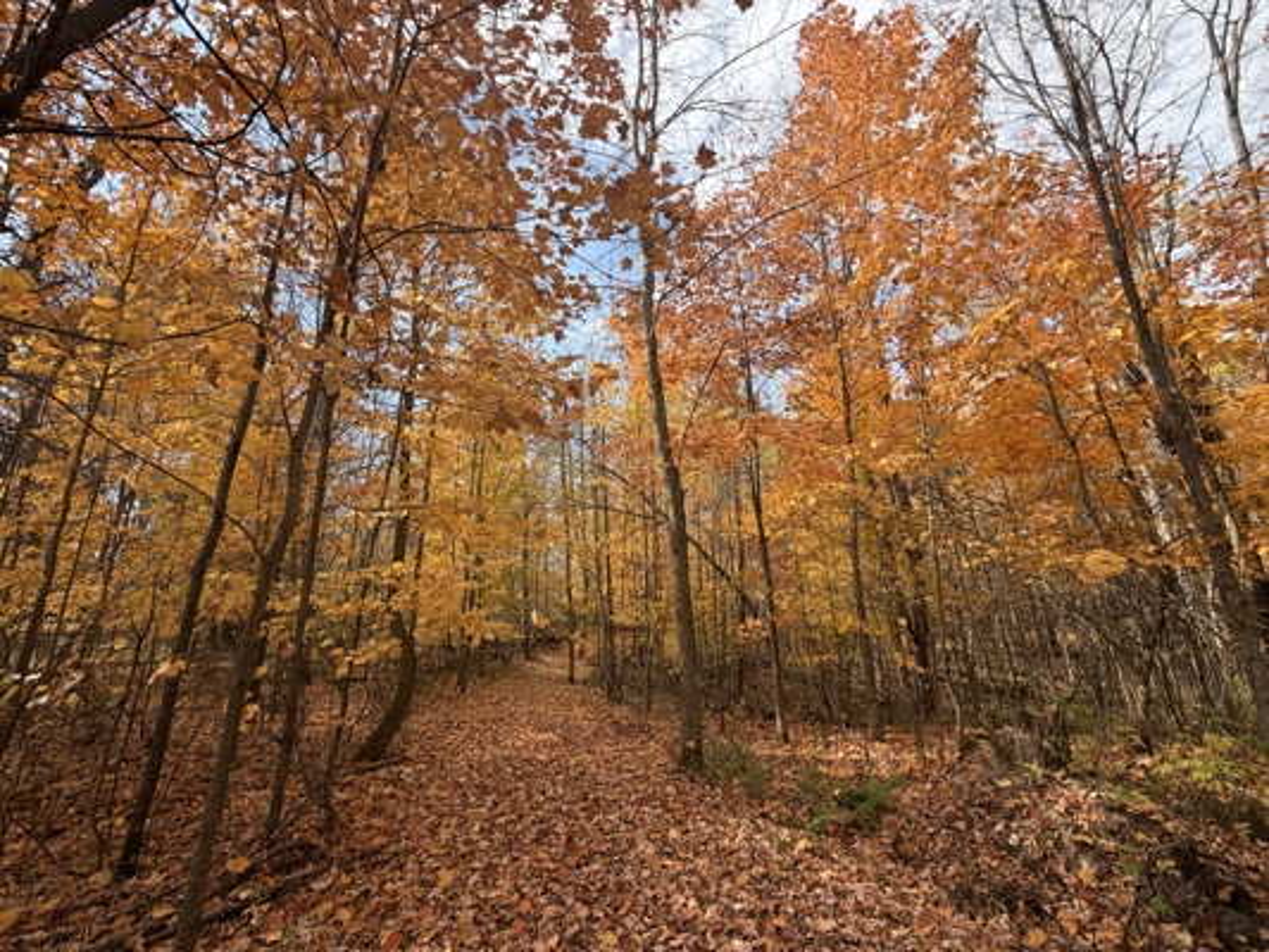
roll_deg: +0.1
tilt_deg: +14.8
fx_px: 513
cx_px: 634
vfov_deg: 85.7
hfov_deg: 102.1
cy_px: 476
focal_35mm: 14
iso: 50
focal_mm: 2.22
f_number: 2.2
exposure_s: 1/502
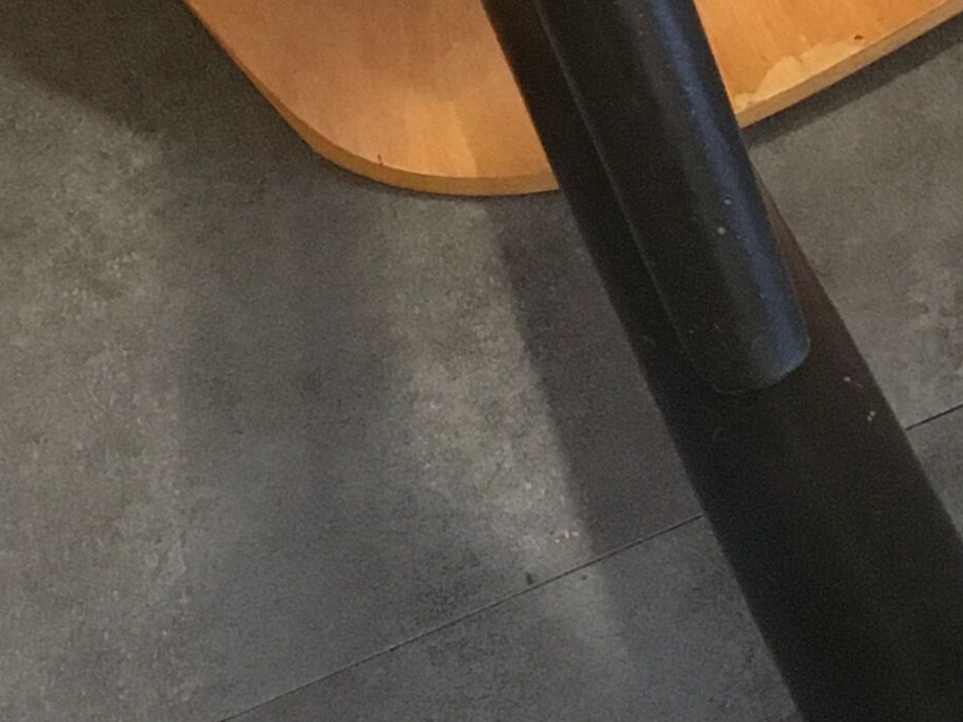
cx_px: 756
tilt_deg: -48.8
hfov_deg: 15.4
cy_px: -978
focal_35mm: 127
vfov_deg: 10.2
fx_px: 3534
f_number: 2.2
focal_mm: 4.15
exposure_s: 1/17
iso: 200
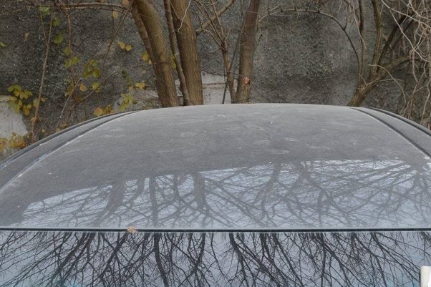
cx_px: 207
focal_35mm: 51
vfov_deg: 26.1
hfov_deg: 38.9
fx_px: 610
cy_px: 216
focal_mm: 20
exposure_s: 1/60
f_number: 5.6
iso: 140
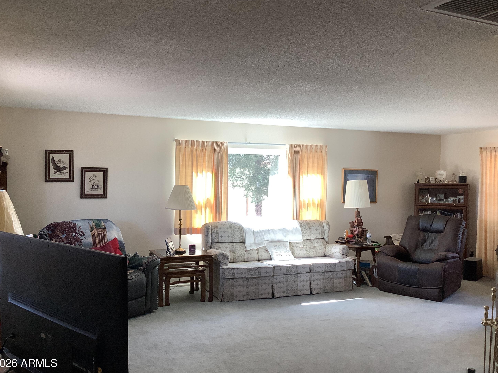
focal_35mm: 32
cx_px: 250
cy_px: 188
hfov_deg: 56.8
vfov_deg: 44.2
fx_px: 460
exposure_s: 1/120
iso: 80
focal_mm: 3.3
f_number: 2.4
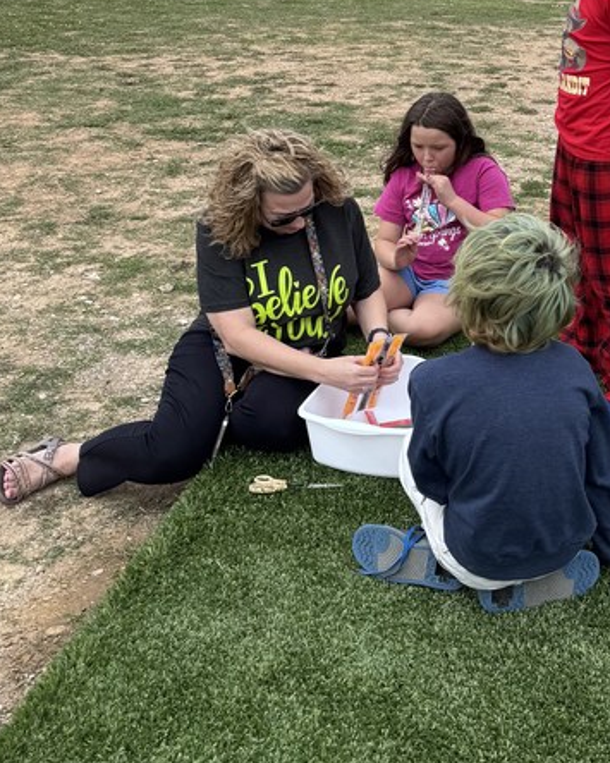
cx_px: 476
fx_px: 1219
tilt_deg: -17.7
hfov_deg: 27.6
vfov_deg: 33.8
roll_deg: -1.3
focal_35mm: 54
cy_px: 167
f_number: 1.78
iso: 80
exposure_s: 1/3413
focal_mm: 6.76
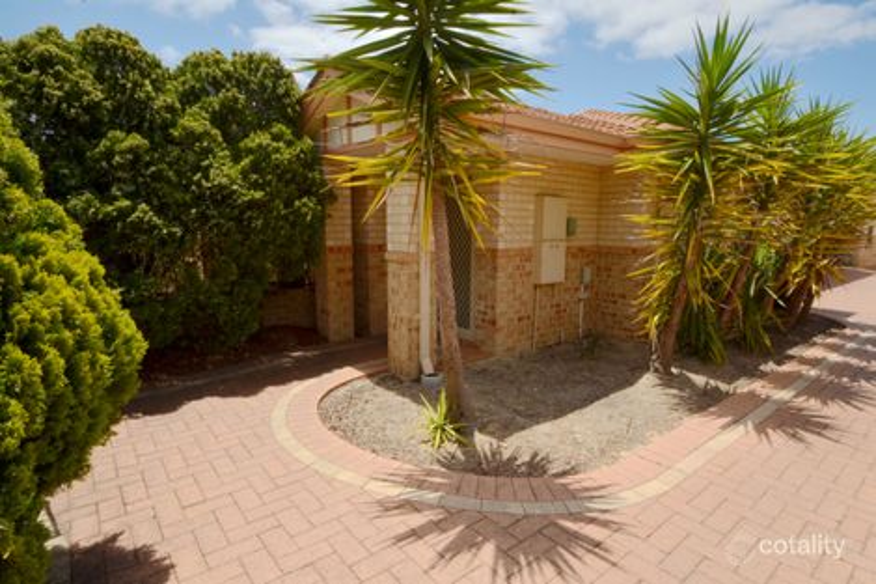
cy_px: 292
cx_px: 438
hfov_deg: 90.0
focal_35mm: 18
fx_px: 438
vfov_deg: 67.3
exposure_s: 1/125
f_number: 22
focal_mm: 12
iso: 200
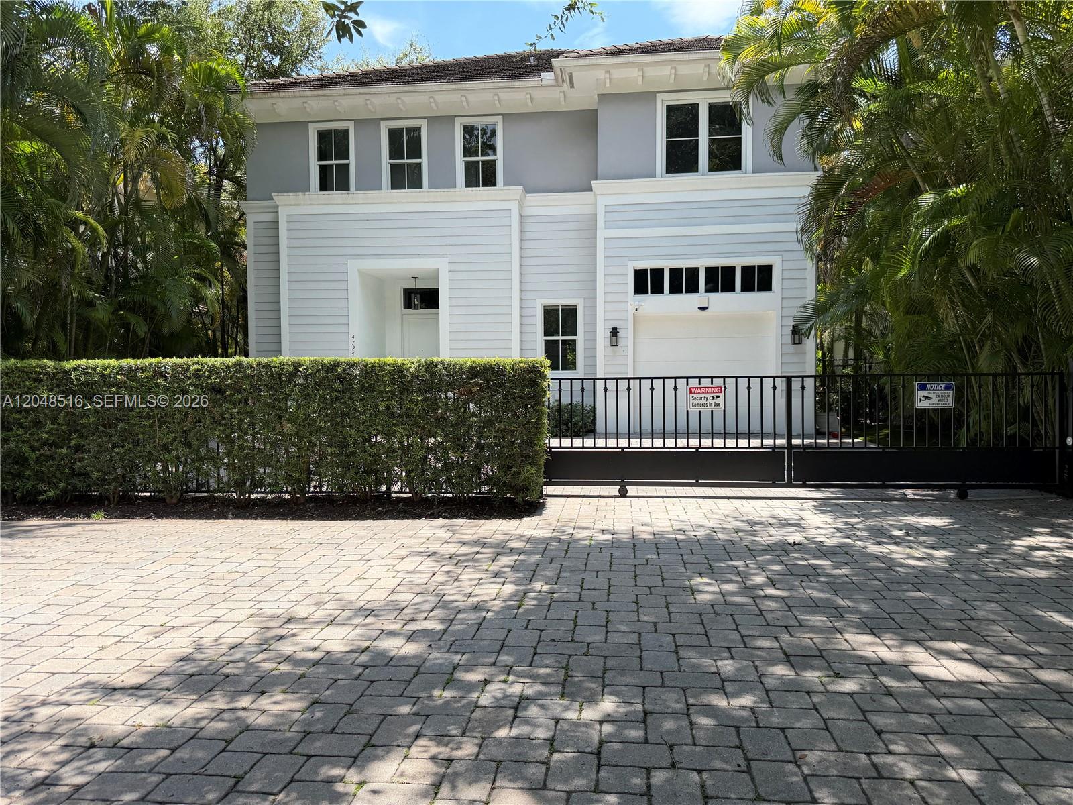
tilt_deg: -2.3
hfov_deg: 71.6
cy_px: 402
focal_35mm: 24
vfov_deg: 56.8
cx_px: 536
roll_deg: +0.2
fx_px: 744
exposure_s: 1/1727
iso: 80
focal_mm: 6.76
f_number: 1.78
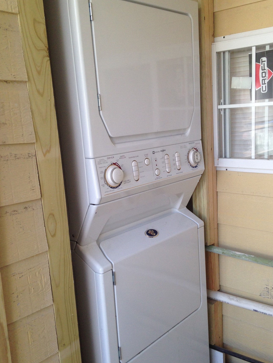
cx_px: 159
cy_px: 192
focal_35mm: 39
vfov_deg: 47.8
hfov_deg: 36.7
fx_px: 410
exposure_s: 1/120
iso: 80
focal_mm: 4.12
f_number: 2.4
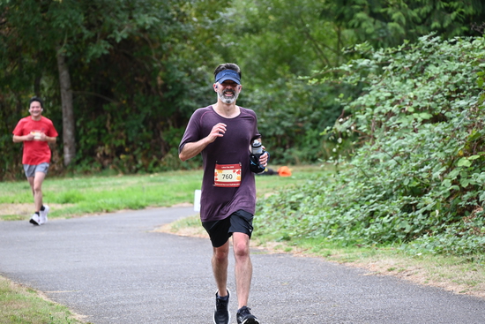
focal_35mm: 200
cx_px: 242
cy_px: 162
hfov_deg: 10.3
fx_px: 2695
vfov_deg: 6.9
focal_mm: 200
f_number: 6.3
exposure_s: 1/250
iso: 640
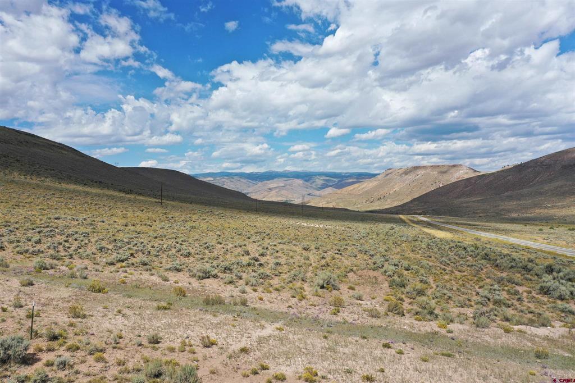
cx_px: 288
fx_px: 447
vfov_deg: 46.4
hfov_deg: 65.5
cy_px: 192
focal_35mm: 28
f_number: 4.5
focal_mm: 10.26
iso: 100
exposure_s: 1/200
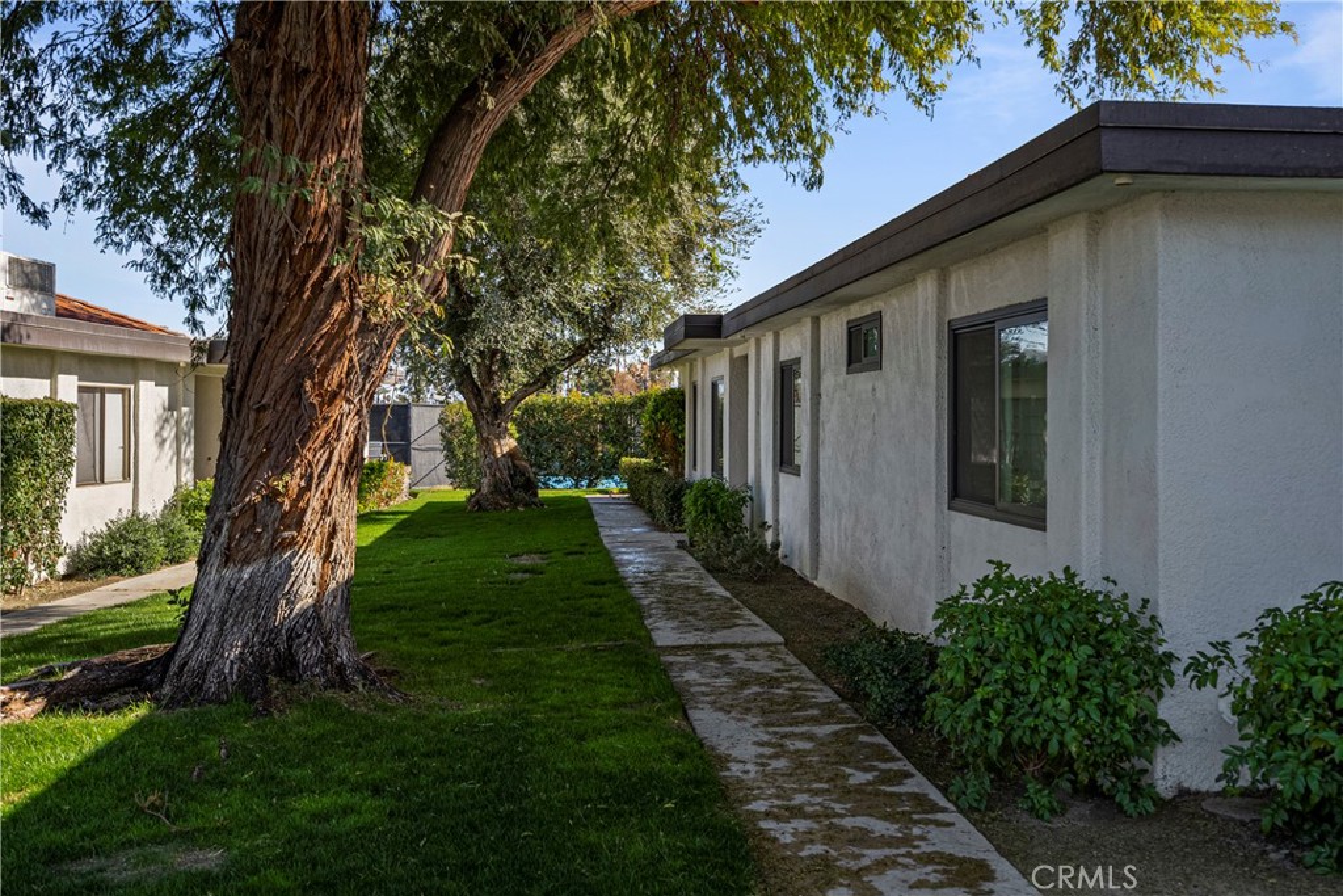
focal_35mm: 35
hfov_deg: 54.4
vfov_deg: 37.9
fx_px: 1306
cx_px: 672
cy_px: 448
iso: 400
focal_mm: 35
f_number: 6.3
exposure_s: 1/500
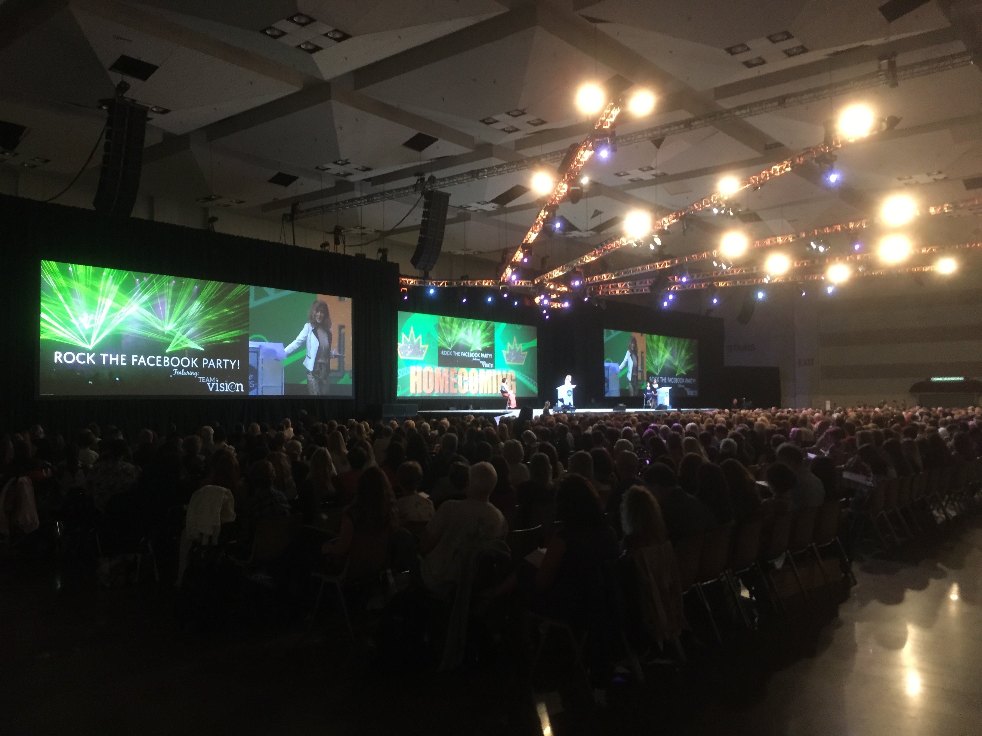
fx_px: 823
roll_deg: +0.6
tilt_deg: +2.0
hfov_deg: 61.7
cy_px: 368
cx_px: 491
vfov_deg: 48.2
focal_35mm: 29
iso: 250
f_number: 2.2
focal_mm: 4.15
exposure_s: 1/24
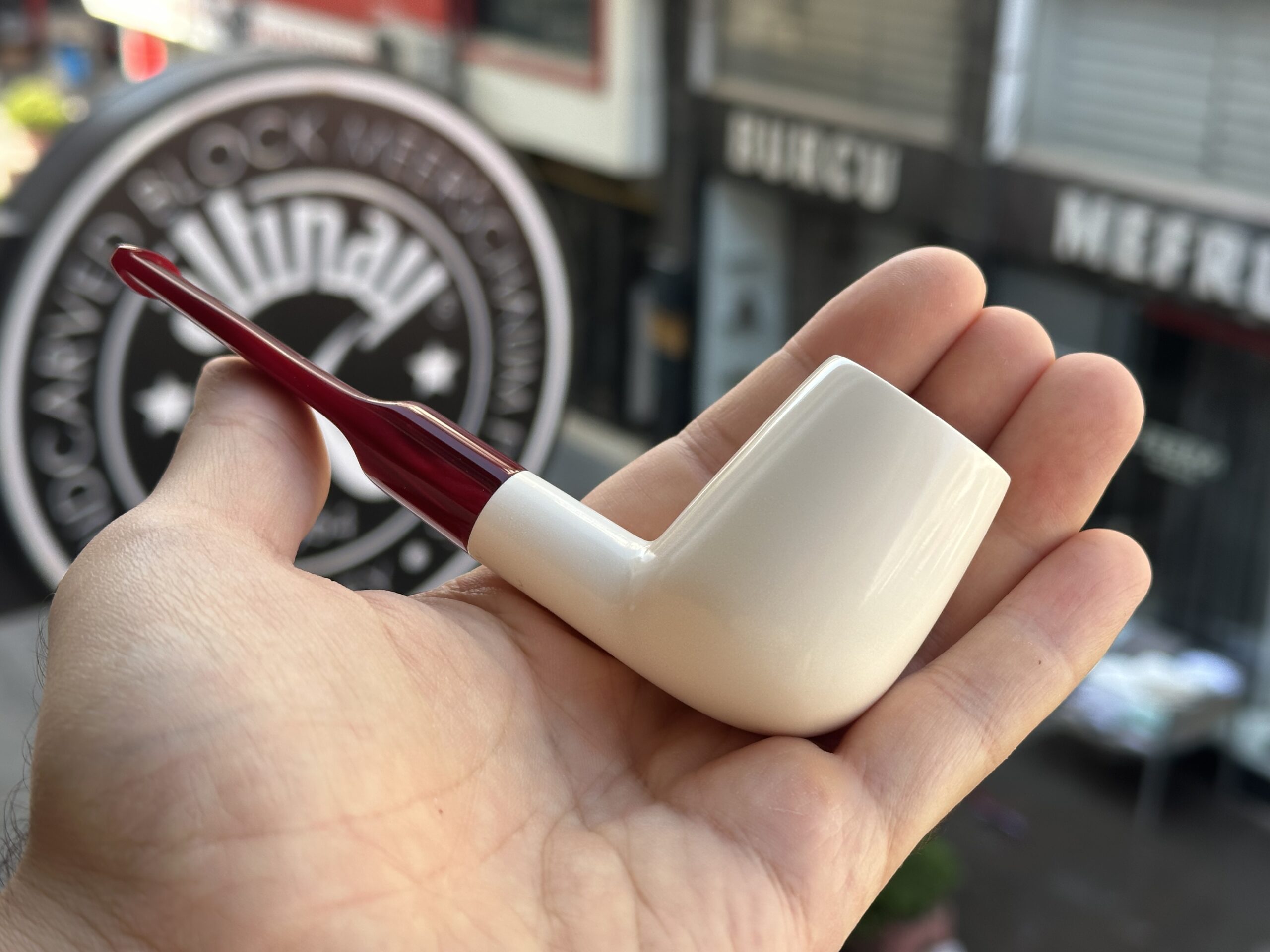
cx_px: 635
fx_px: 1761
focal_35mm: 48
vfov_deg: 30.3
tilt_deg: -20.0
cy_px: 476
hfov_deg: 39.7
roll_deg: -1.5
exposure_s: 1/448
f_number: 1.78
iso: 64
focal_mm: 6.86
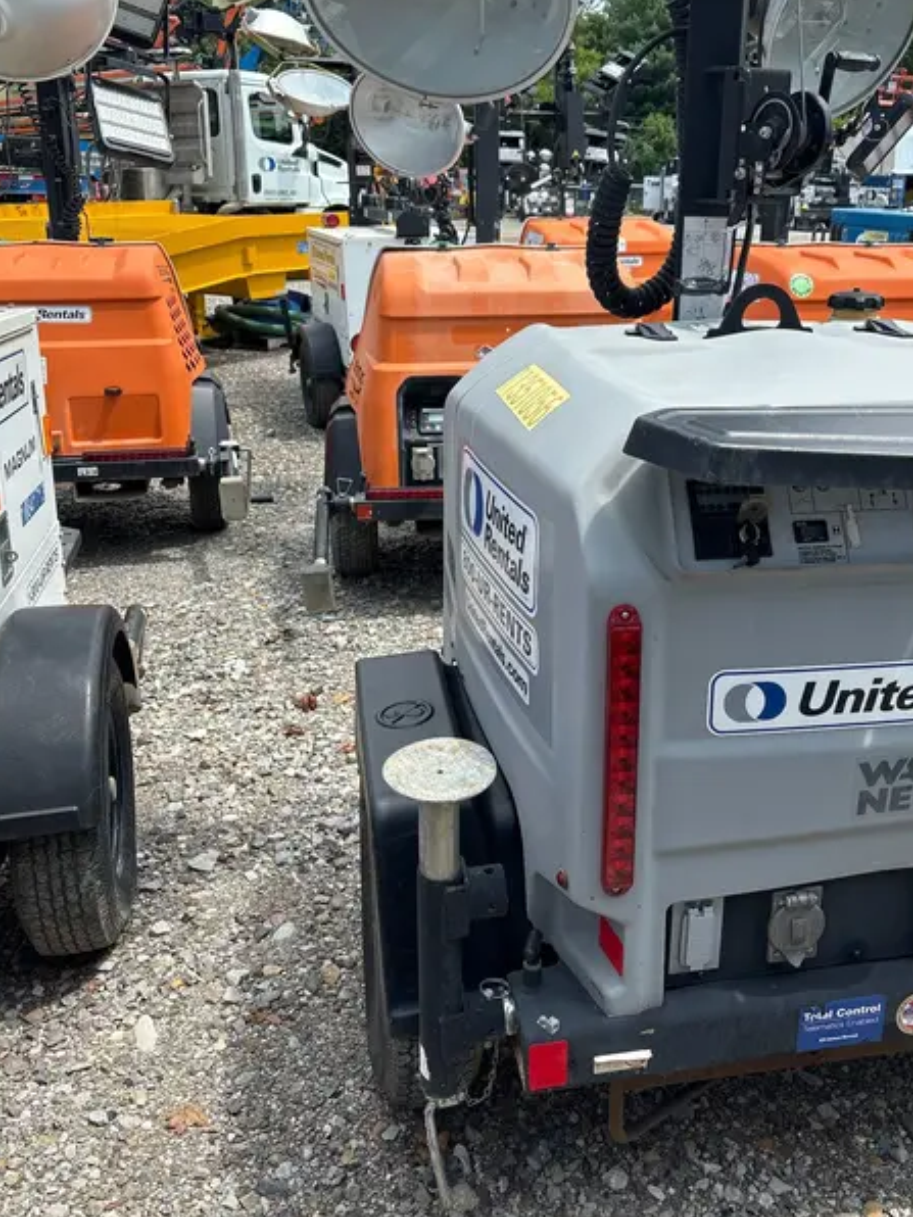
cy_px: 491
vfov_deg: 56.4
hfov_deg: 44.0
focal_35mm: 32
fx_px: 1125
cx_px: 535
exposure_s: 1/2062
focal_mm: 5.96
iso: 50
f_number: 1.6
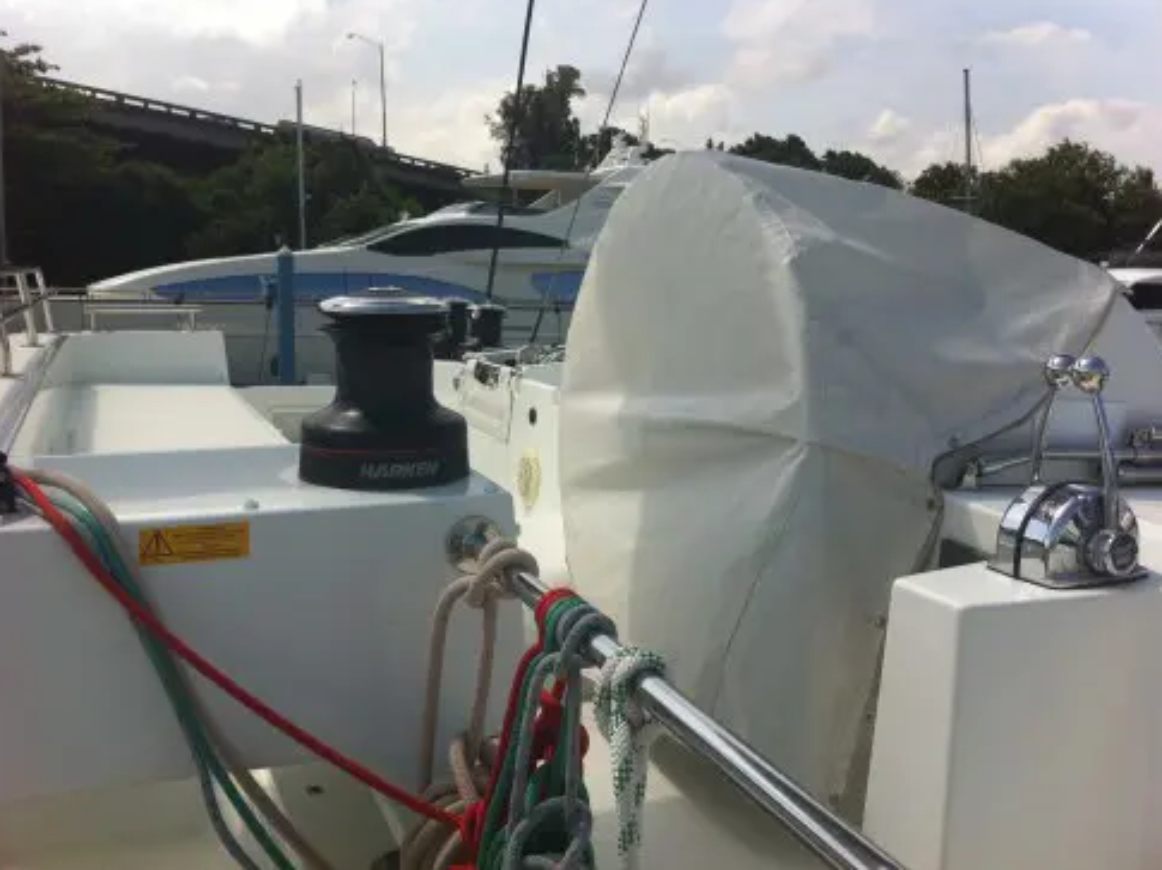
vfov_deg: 39.6
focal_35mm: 36
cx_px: 583
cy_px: 425
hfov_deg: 51.4
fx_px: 1208
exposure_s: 1/2320
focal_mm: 3.85
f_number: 2.8
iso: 80
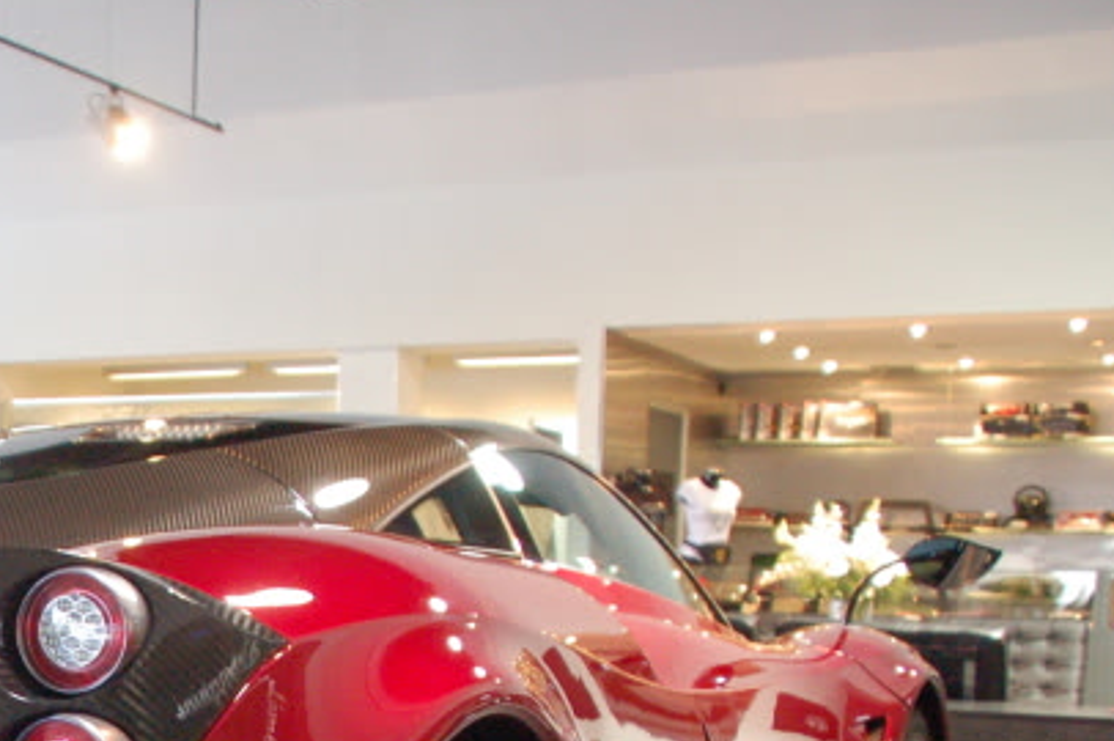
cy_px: 832
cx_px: -119
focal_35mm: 68
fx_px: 2102
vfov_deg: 19.1
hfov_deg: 27.1
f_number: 3.5
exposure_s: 1/15
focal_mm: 18
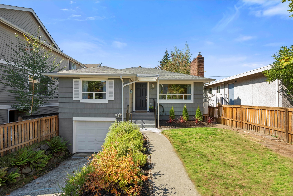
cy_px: 98
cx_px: 146
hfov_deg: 98.5
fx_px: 126
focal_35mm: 16
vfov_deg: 75.5
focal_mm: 15.5
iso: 200
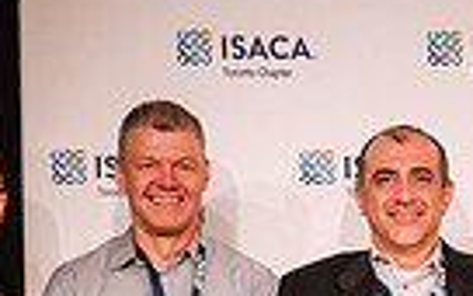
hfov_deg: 13.5
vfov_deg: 8.2
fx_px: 1972
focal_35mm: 153
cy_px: 566
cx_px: 476
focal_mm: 23.4
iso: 800
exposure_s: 1/80
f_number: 2.8
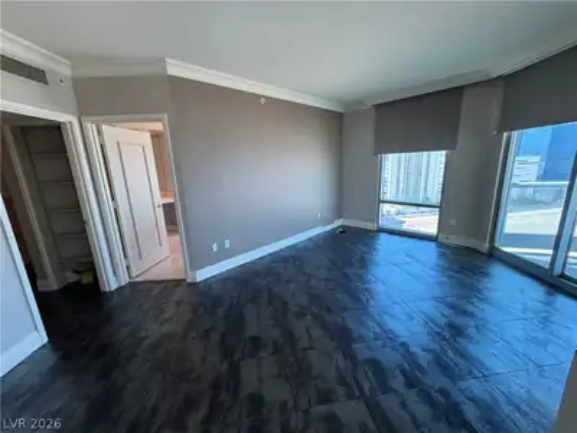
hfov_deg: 102.1
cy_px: 216
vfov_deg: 85.7
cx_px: 288
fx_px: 233
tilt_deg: -14.0
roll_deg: +2.5
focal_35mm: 14
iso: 125
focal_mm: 2.22
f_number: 2.2
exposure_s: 1/121
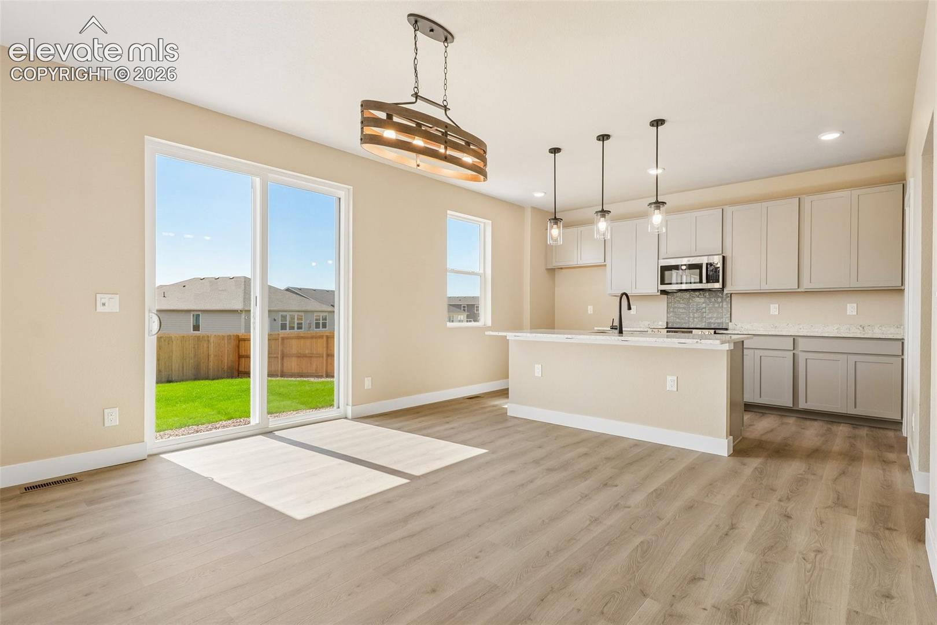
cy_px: 312
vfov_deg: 72.1
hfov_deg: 95.0
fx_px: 429
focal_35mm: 16
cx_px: 468
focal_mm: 11
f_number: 8
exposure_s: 1/90
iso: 100
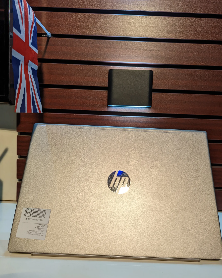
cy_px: 138
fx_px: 222
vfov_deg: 64.1
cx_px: 119
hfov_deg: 53.1
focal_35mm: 27
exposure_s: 1/121
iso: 45
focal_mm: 6.81
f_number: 1.85
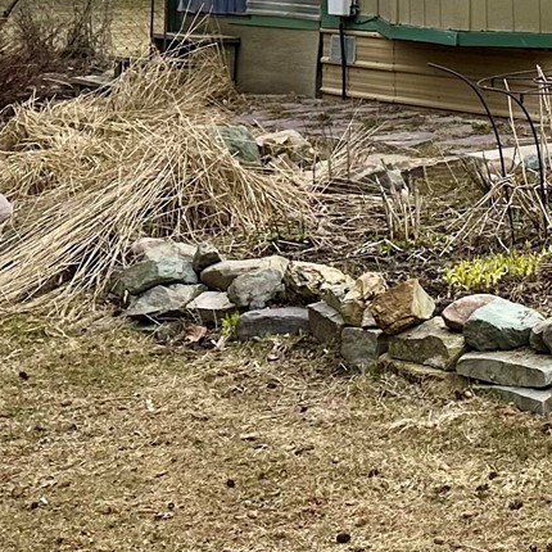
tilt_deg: +1.0
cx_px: 1289
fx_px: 1822
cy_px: -92
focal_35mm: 101
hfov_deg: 13.3
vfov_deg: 16.6
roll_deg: +0.4
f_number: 1.78
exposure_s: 1/1664
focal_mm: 6.86
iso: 80
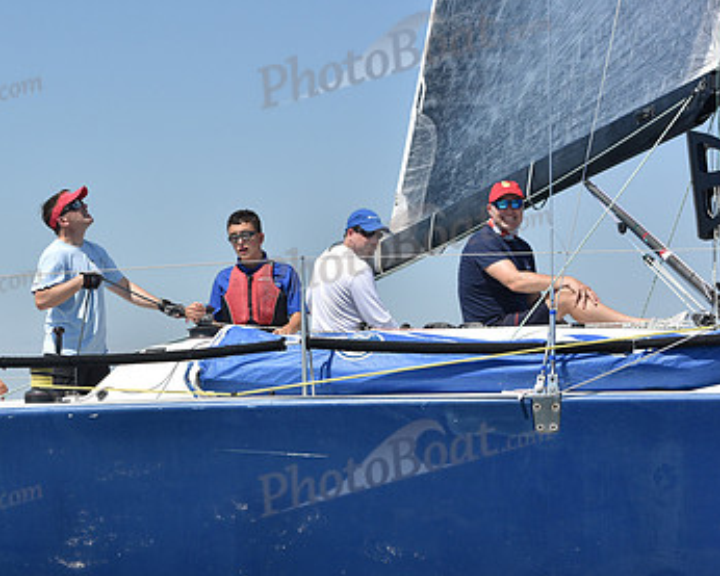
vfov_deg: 14.0
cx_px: 152
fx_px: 2345
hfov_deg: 17.3
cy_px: 384
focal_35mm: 110
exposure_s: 1/1250
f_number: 8
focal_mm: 70
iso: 250
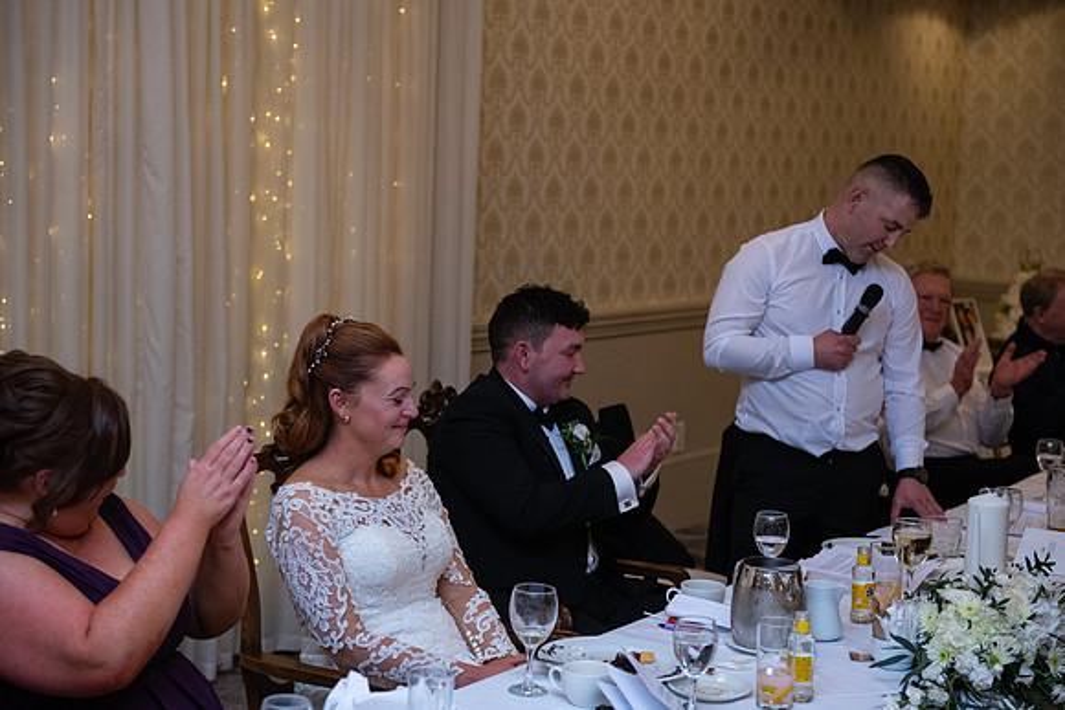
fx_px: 1835
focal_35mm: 62
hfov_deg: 32.4
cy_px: 355
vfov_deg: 21.9
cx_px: 532
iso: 1000
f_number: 3.5
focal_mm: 62
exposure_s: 1/160
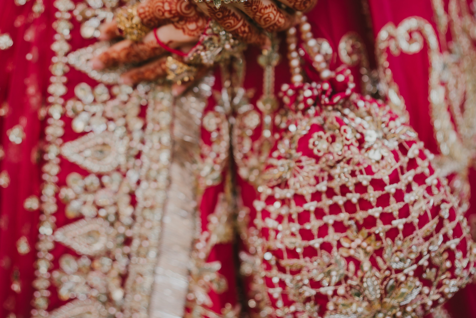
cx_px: 236
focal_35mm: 53
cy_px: 82
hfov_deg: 37.5
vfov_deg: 25.2
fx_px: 701
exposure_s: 1/160
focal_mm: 35
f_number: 1.8
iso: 250
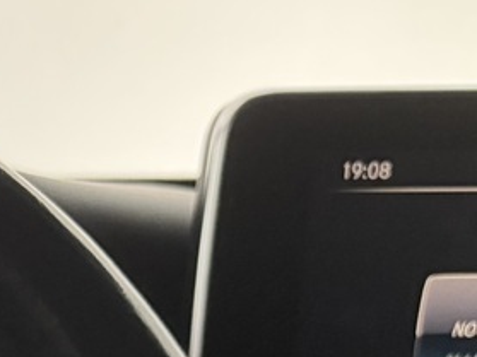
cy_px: 861
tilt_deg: -21.5
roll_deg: +0.6
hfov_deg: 13.0
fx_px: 1708
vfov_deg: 10.3
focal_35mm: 124
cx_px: -573
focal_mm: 6.76
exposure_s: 1/50
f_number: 1.78
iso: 640
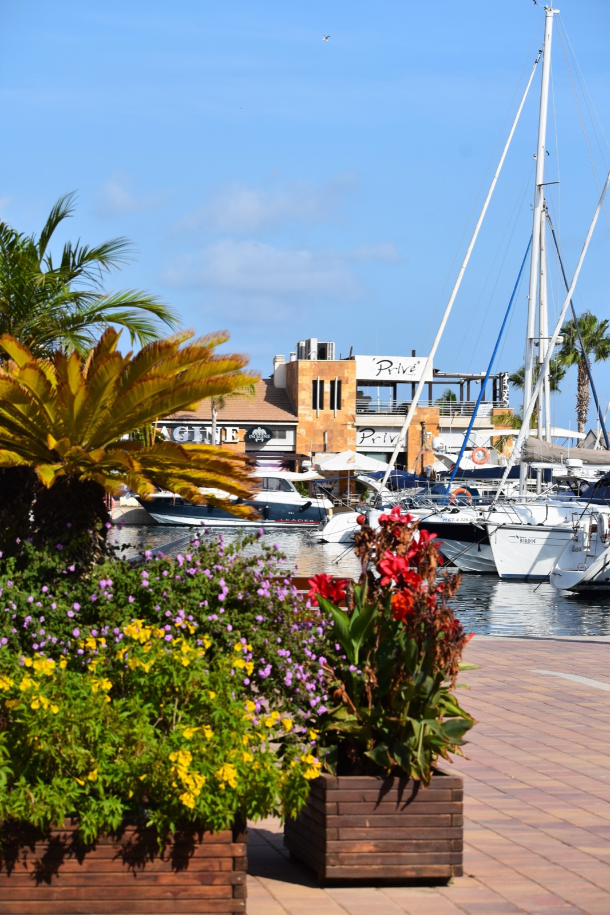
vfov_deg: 19.5
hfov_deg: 13.0
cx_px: 305
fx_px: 2670
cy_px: 458
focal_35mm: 105
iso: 400
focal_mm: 70
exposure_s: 1/2000
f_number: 7.1
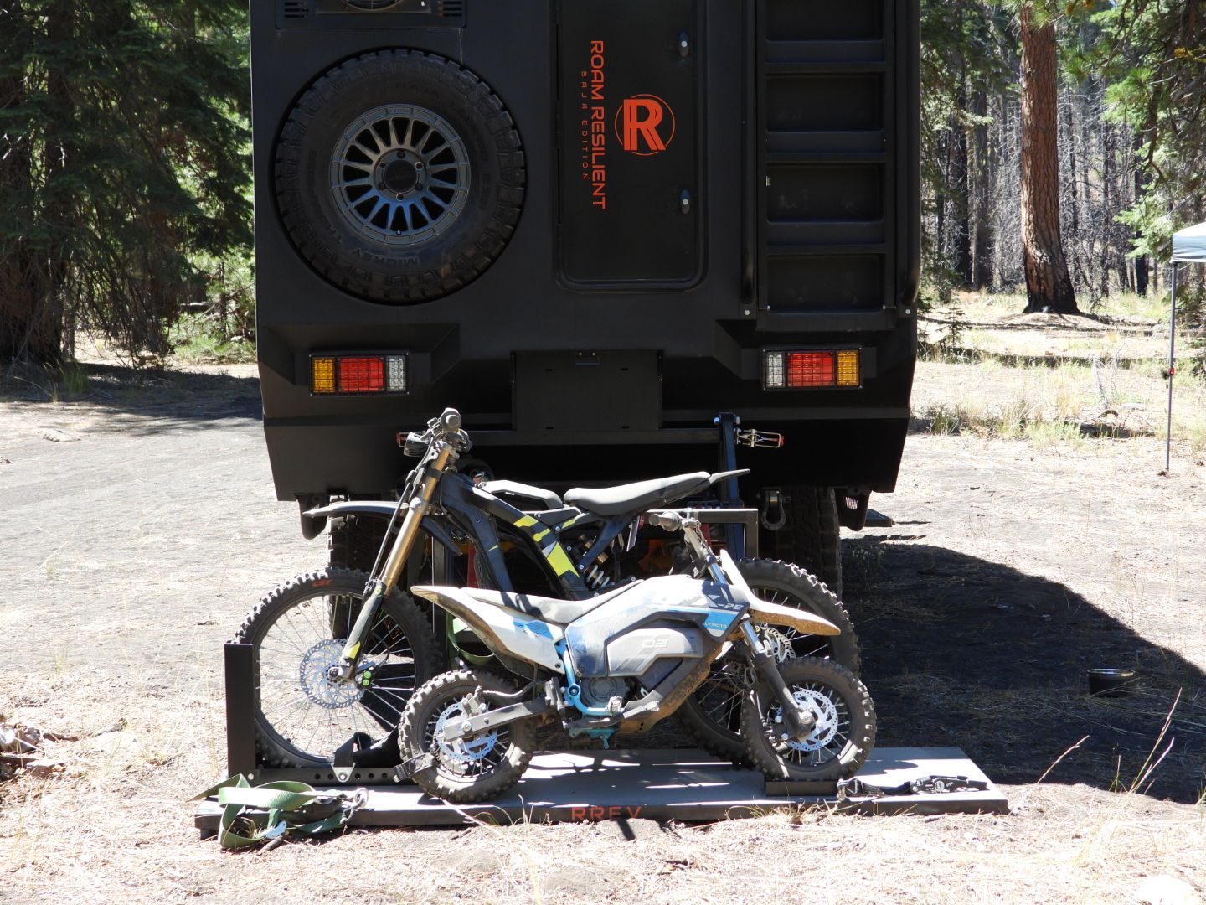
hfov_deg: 29.8
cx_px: 603
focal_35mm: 65
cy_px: 452
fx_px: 2265
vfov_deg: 22.6
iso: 100
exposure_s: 1/200
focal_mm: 11.7
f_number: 3.5
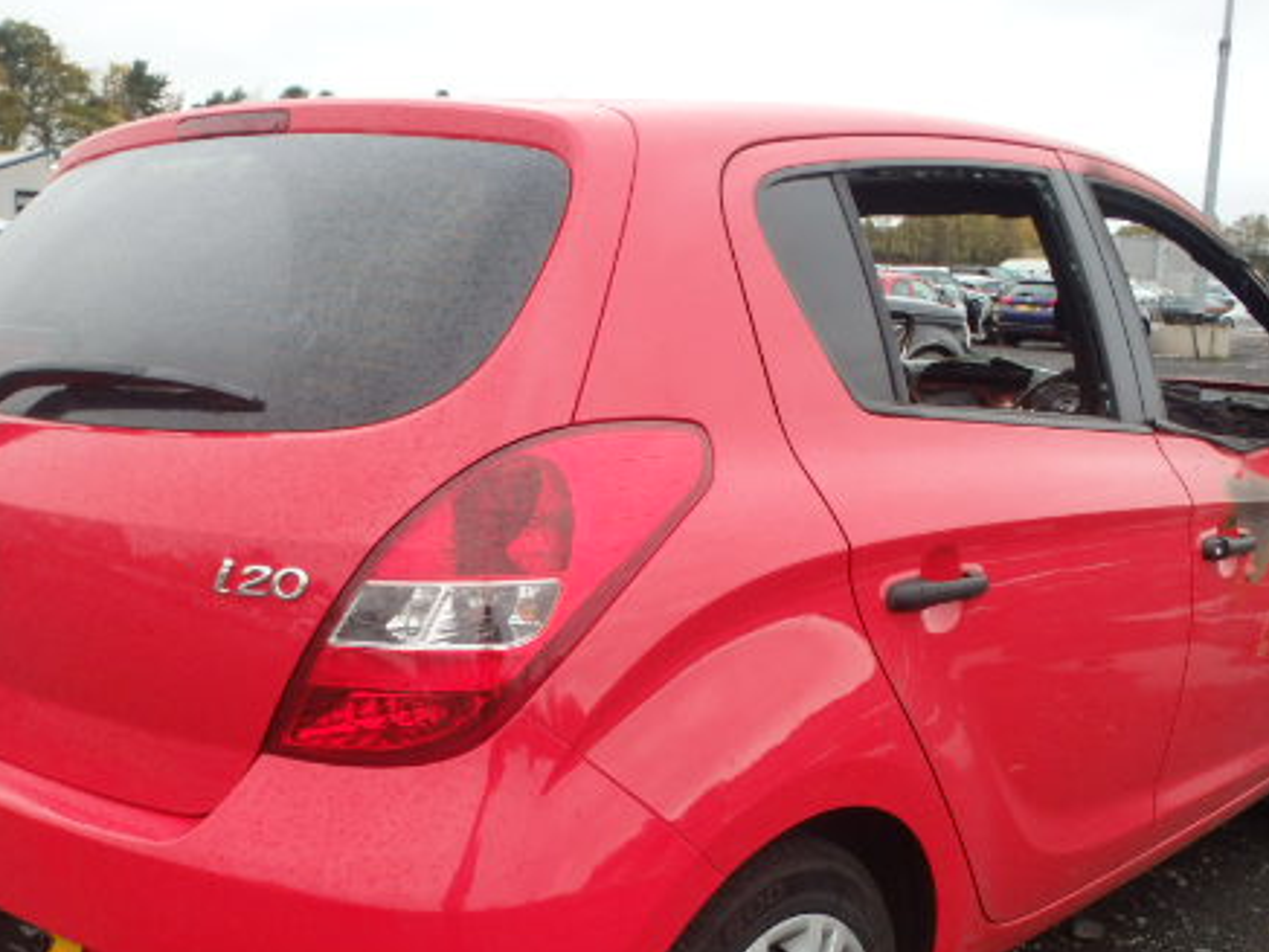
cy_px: 656
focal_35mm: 41
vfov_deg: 34.7
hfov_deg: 45.7
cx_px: 595
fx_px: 1503
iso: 200
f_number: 3.9
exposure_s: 1/60
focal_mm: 5
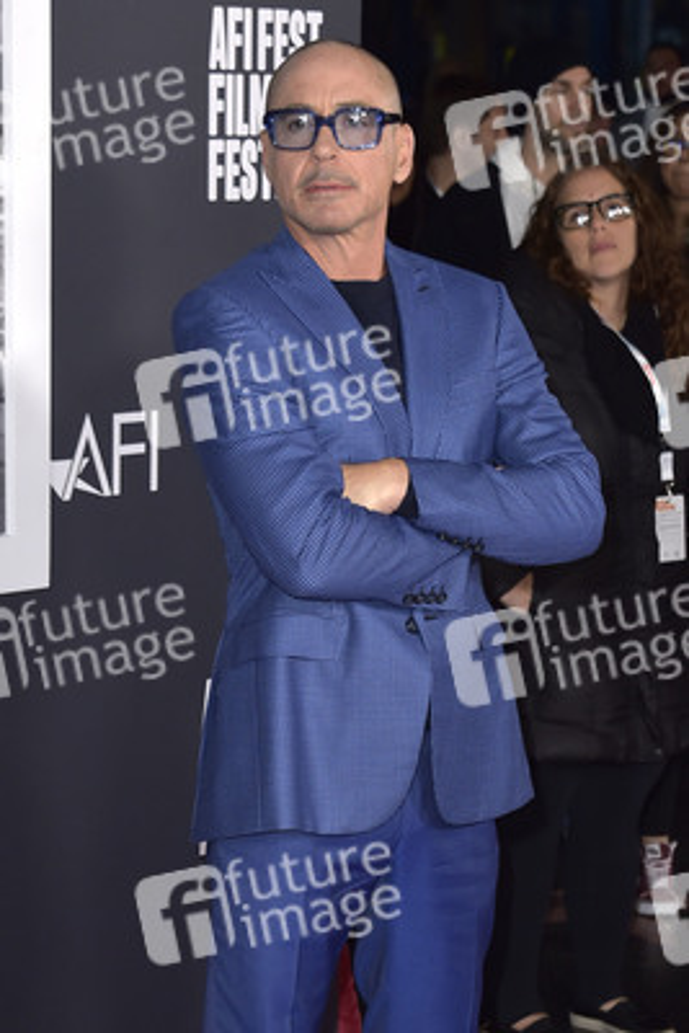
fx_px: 2237
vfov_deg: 26.0
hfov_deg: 17.5
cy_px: 516
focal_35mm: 78
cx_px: 344
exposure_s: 1/200
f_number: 6.3
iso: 1250
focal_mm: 78
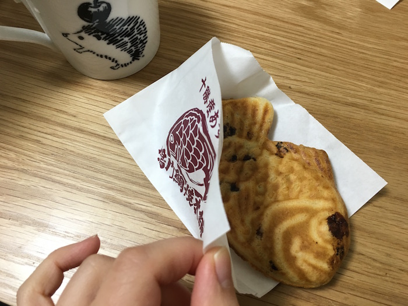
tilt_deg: -67.2
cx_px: 204
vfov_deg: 48.2
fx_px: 342
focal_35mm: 29
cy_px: 153
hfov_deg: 61.7
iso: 80
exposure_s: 1/30
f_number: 2.2
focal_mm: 4.15
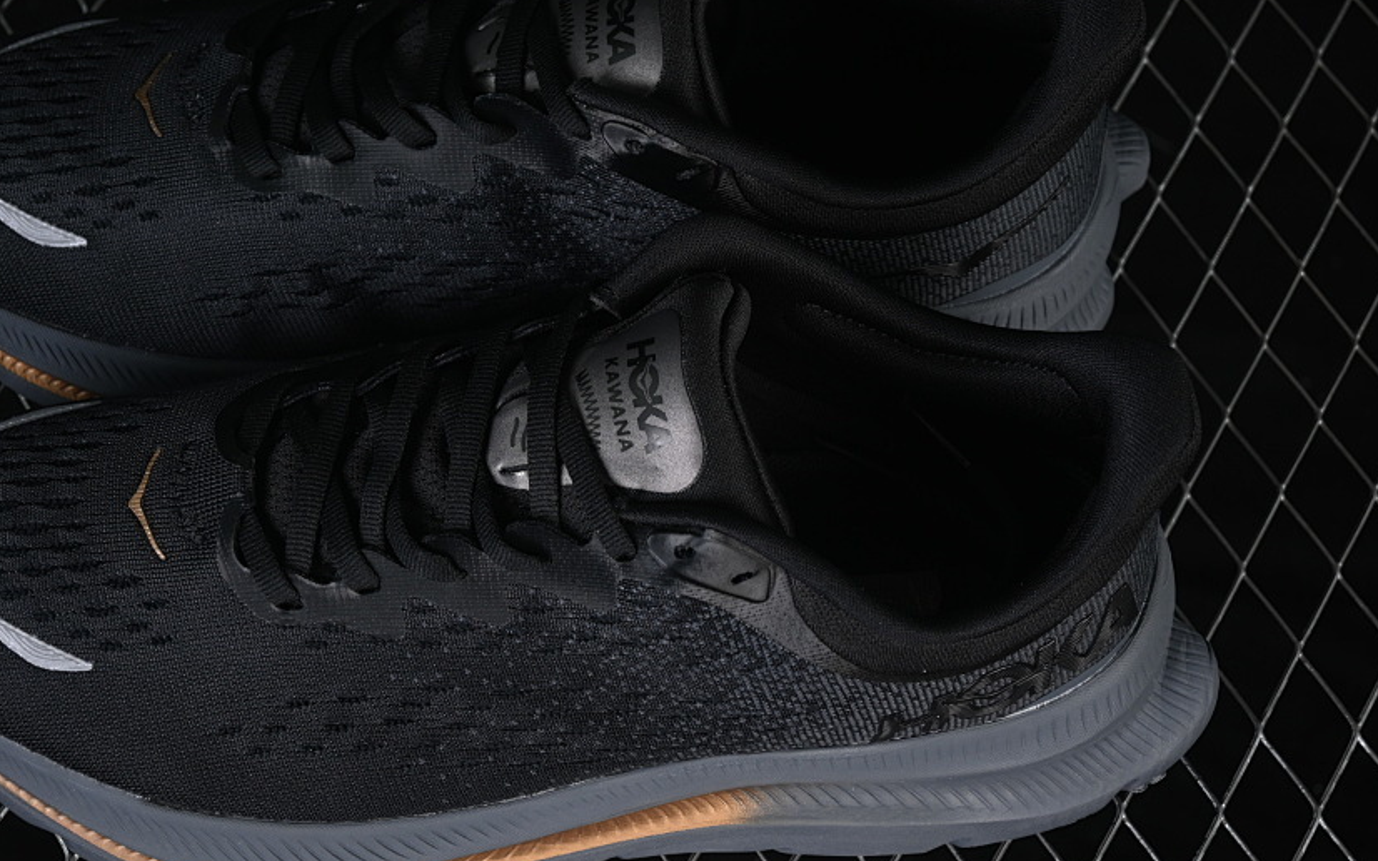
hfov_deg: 20.8
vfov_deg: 13.1
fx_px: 3755
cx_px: 552
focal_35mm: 100
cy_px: 417
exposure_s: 1/50
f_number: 6.3
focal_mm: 50
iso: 160
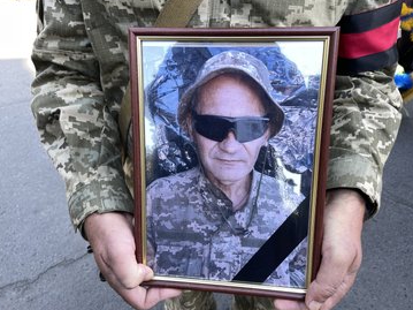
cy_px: 151
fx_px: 346
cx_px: 204
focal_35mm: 29
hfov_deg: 61.7
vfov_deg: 48.2
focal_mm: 4.2
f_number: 1.6
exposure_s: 1/141
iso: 32
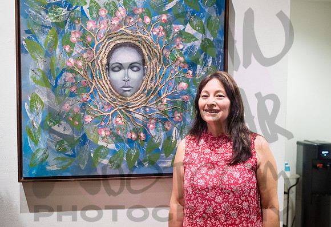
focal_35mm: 39
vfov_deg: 34.9
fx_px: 360
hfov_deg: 49.3
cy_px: 118
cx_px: 175
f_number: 4
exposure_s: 1/160
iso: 3200
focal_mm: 35
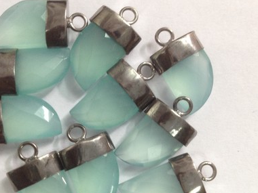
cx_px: 103
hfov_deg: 41.0
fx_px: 343
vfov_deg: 31.5
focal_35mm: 46
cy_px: 112
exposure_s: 1/20
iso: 125
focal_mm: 4.28
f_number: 2.4
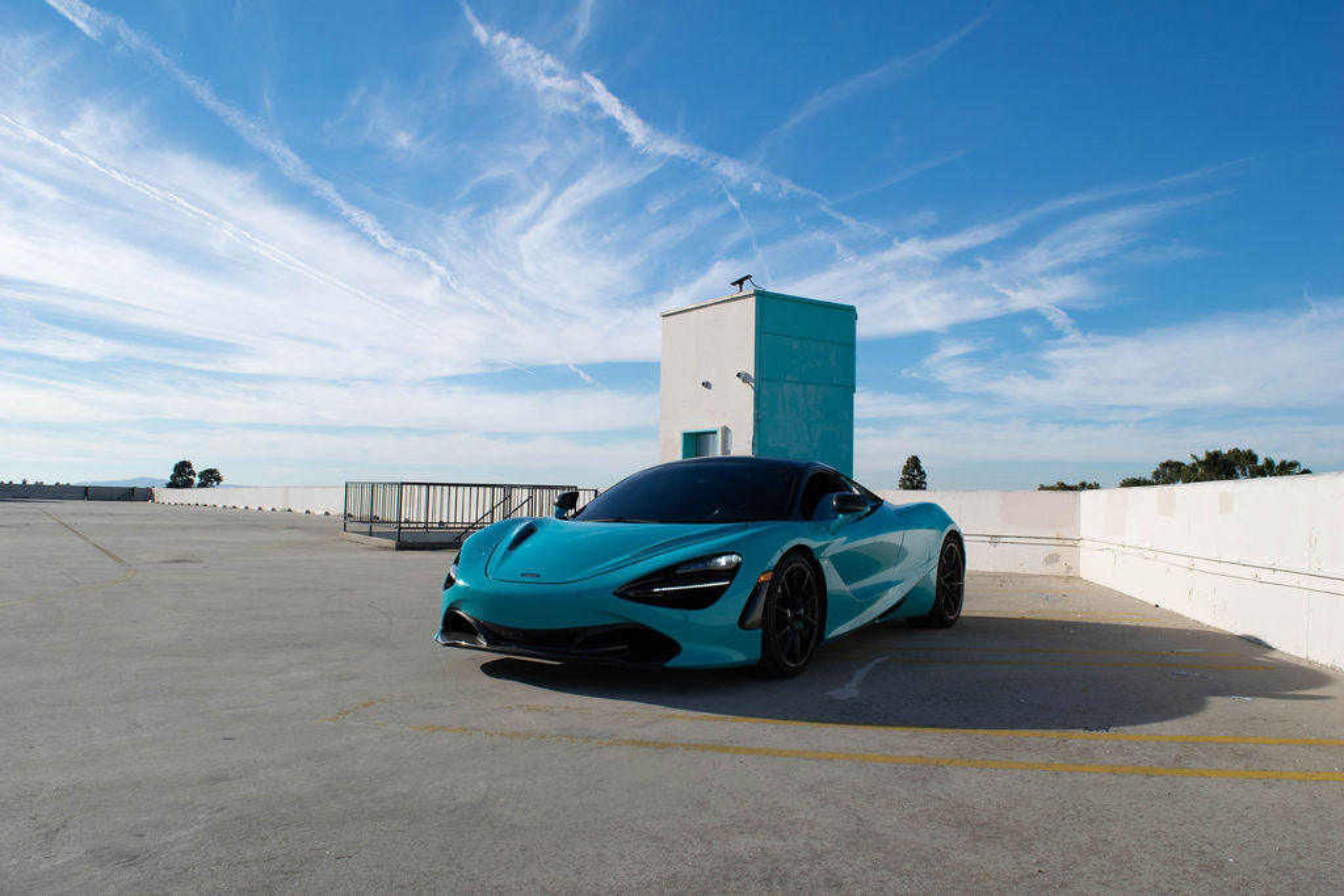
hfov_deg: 67.4
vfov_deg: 47.9
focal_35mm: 27
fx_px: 1008
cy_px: 448
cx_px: 672
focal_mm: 18
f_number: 11
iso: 200
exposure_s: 1/500
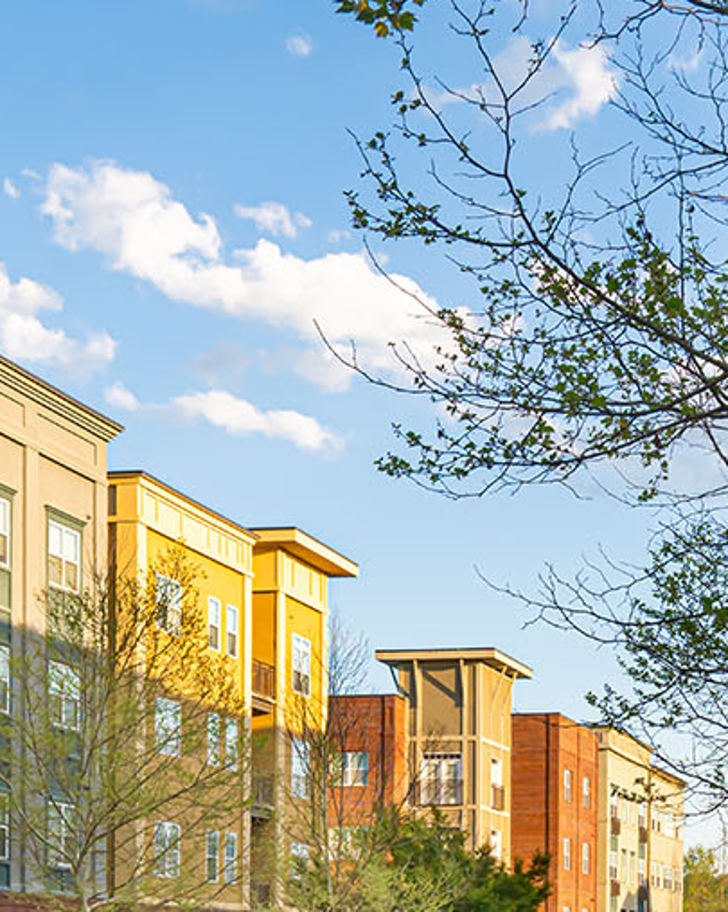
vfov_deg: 23.1
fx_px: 2157
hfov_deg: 19.1
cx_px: 421
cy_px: 874
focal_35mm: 80
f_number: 8
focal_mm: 24
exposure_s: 1/250
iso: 250
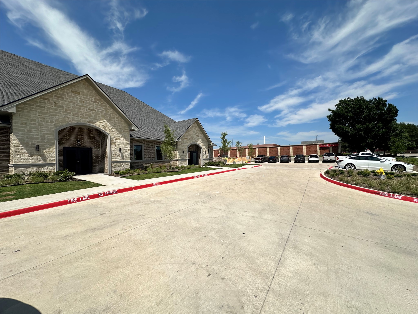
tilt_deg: +0.4
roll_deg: +1.7
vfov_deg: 85.7
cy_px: 157
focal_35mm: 14
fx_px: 169
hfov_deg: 102.1
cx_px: 209
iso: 50
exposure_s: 1/4292
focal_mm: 2.22
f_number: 2.2
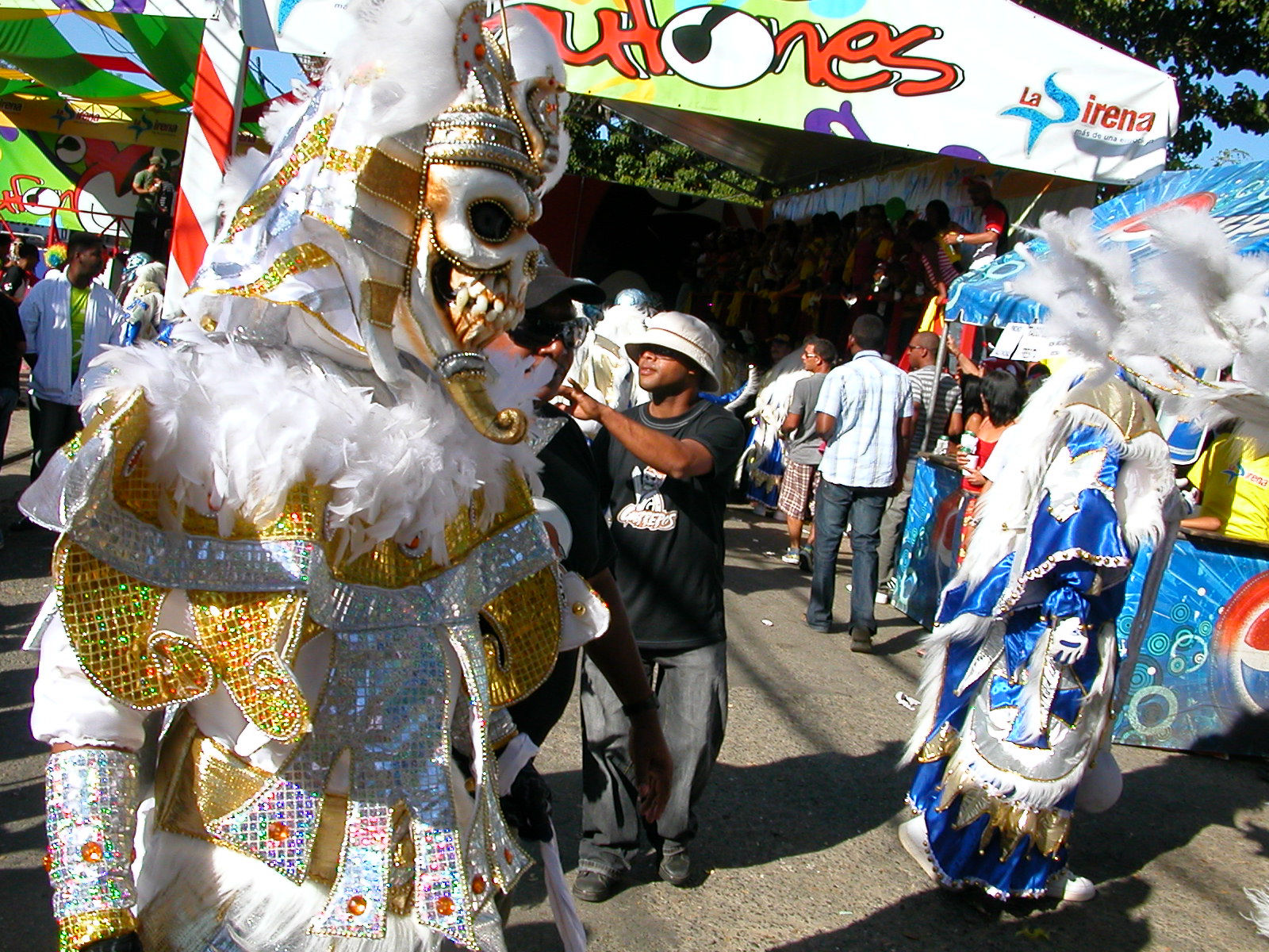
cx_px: 634
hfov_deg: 50.1
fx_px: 1356
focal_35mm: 37
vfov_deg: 38.7
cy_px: 476
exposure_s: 1/585
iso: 100
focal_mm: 5.6
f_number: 4.5
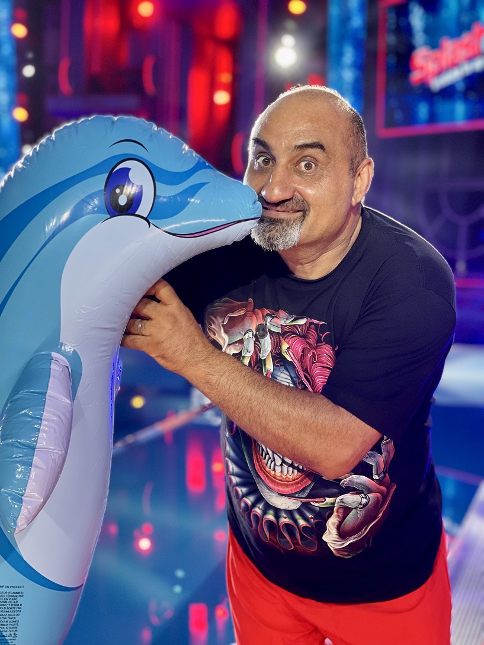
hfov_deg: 22.9
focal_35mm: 64
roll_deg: -1.4
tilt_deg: -4.4
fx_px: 1193
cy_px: 322
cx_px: 242
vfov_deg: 30.3
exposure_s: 1/120
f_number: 2.2
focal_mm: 7.5
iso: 200
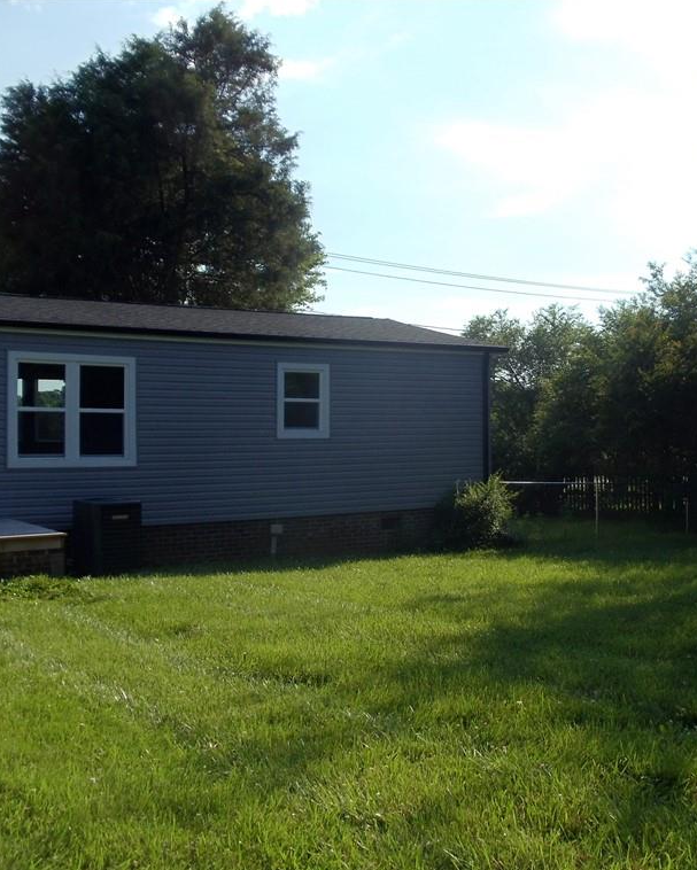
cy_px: 437
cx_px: 489
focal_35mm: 58
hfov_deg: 26.0
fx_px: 1495
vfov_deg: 32.5
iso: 80
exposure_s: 1/250
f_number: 7.1
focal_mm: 6
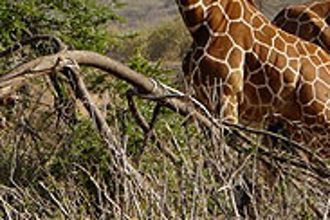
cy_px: -43
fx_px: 6792
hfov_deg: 2.8
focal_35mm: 741
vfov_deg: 1.9
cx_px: 22
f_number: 5.6
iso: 100
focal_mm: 47.5
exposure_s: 1/320
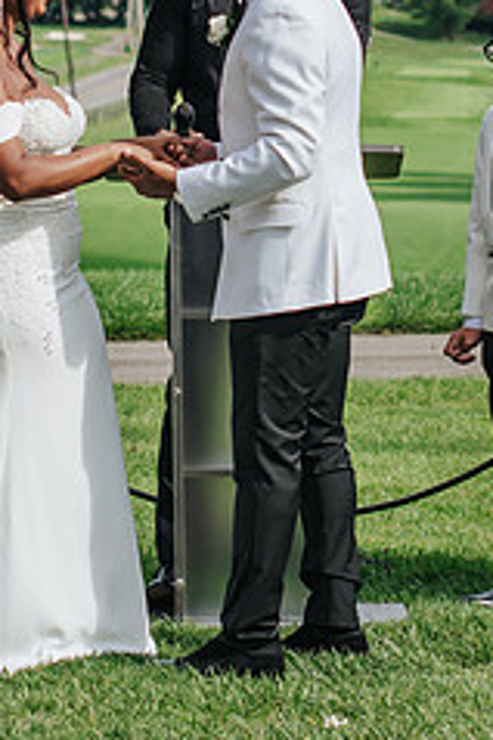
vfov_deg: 10.4
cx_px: 248
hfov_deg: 7.0
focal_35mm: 196
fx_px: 4032
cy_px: 28
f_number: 3.2
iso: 125
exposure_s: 1/1600
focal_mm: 50
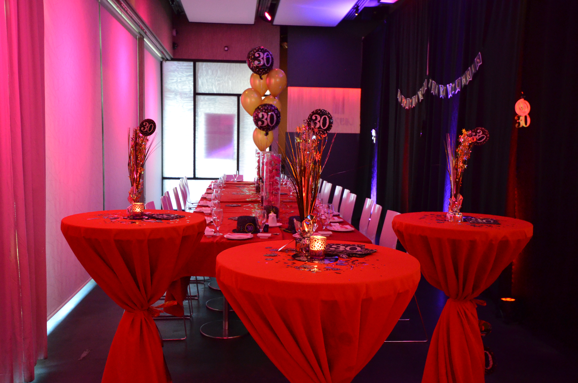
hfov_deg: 57.3
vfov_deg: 39.8
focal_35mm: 33
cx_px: 289
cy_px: 192
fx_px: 529
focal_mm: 22
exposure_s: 1/30
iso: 3200
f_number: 4.5
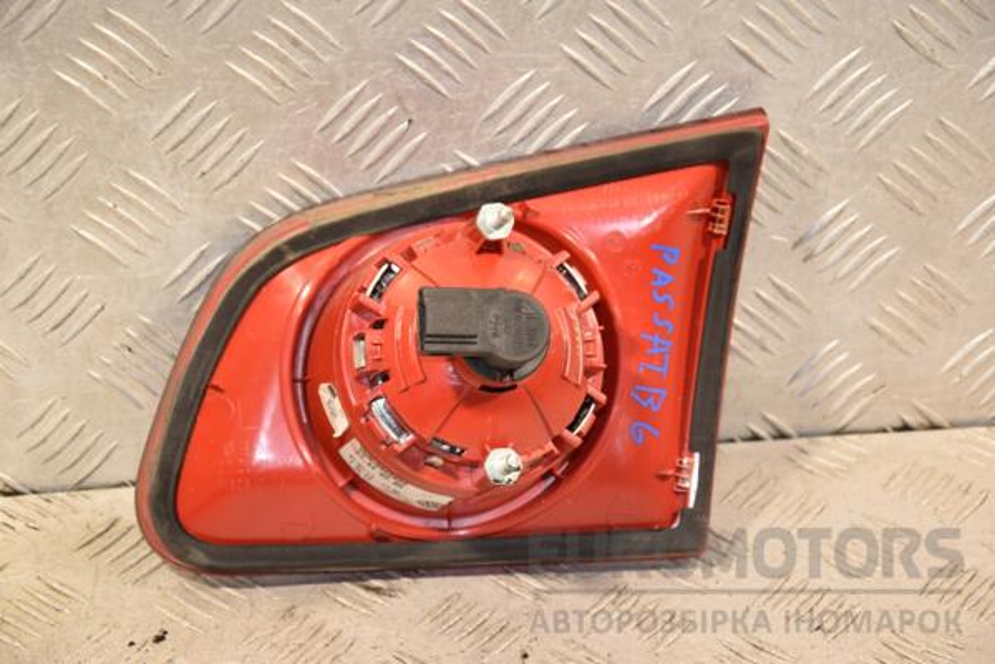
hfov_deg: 20.6
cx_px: 498
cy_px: 332
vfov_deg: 13.8
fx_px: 2736
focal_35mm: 99
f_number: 5.3
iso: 800
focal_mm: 66
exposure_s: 1/125
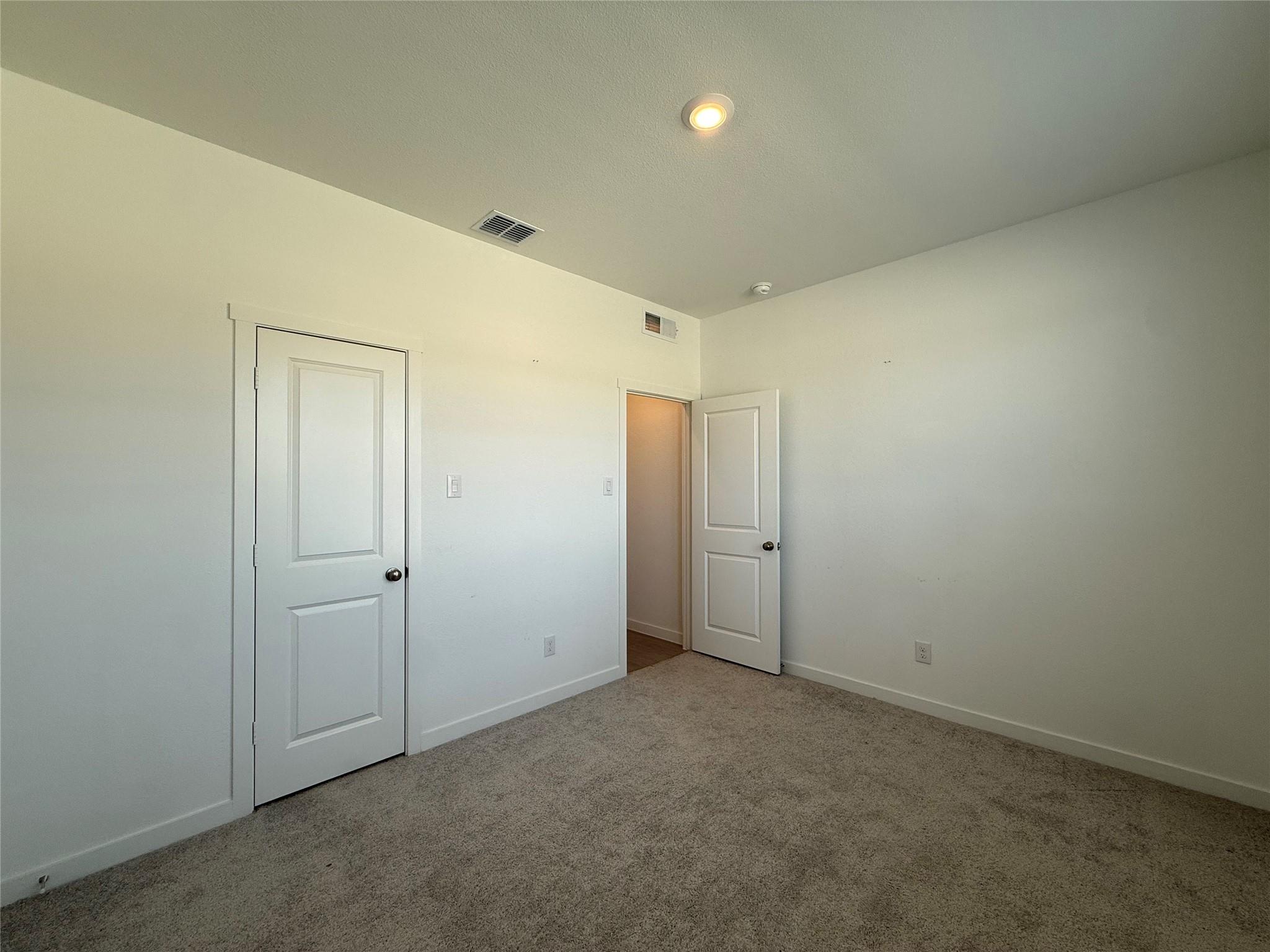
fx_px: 514
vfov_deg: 85.7
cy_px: 476
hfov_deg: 102.1
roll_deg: -0.1
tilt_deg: +0.6
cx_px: 635
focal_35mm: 14
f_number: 2.2
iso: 50
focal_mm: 2.22
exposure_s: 1/120
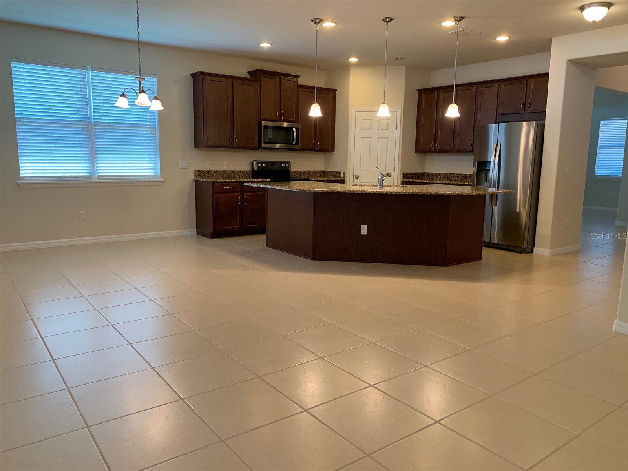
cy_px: 236
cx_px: 314
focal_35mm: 26
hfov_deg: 67.3
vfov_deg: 53.1
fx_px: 472
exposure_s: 1/60
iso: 100
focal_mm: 4.25
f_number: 1.8
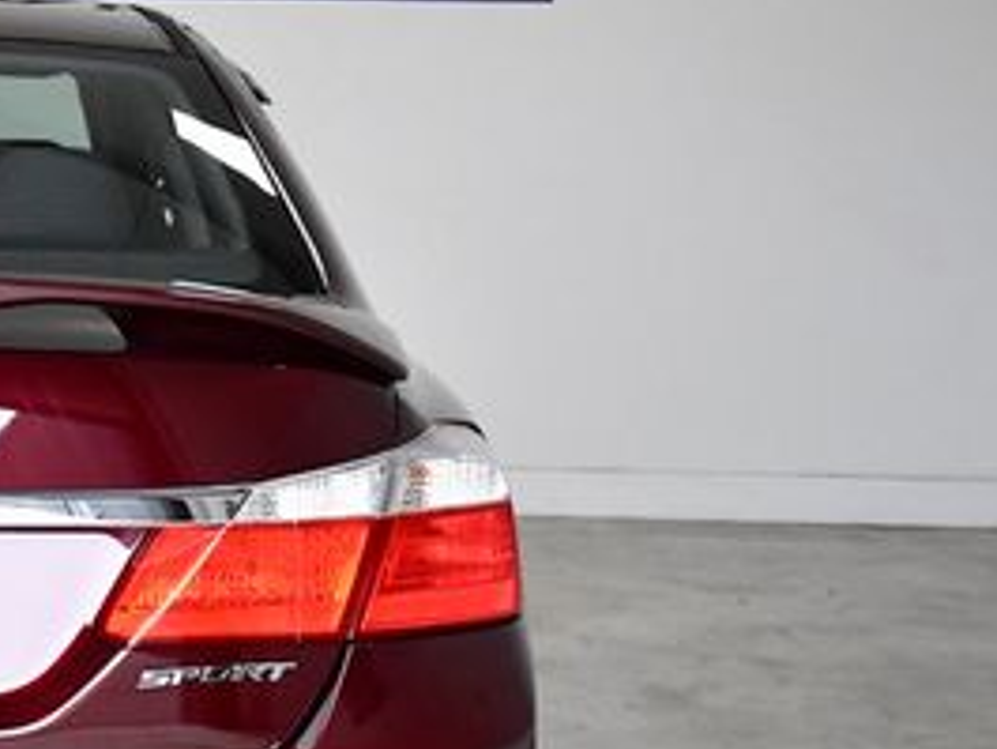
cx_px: -196
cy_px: 420
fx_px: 2680
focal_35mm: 93
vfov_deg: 15.9
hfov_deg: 19.8
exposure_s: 1/2500
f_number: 4
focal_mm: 27
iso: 2500
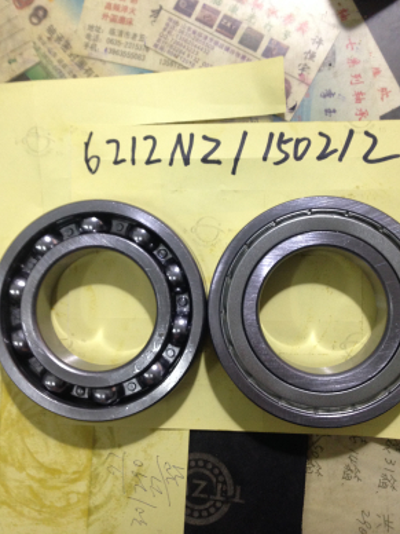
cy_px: 260
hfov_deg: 41.8
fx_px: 524
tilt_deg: -83.2
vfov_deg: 54.0
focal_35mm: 34
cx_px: 203
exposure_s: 1/20
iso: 160
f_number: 2.4
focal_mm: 4.12
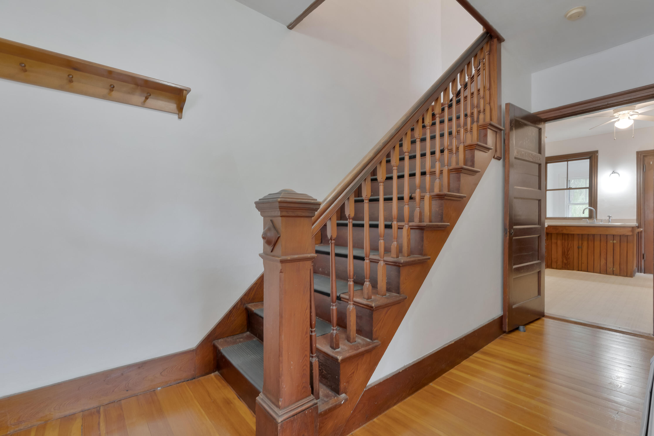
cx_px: 327
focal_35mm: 16
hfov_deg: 96.7
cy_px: 218
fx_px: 291
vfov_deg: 73.8
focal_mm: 16
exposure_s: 1/30
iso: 800
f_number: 8
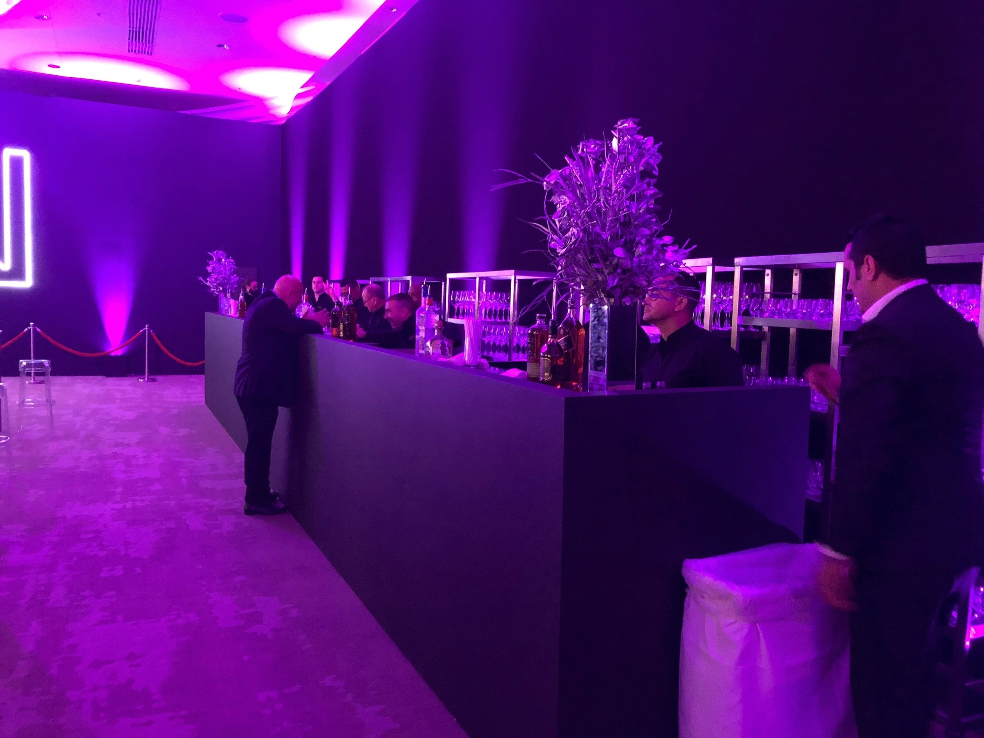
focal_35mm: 28
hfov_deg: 63.4
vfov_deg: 49.7
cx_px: 492
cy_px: 369
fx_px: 796
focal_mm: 3.99
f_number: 1.8
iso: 160
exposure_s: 1/4
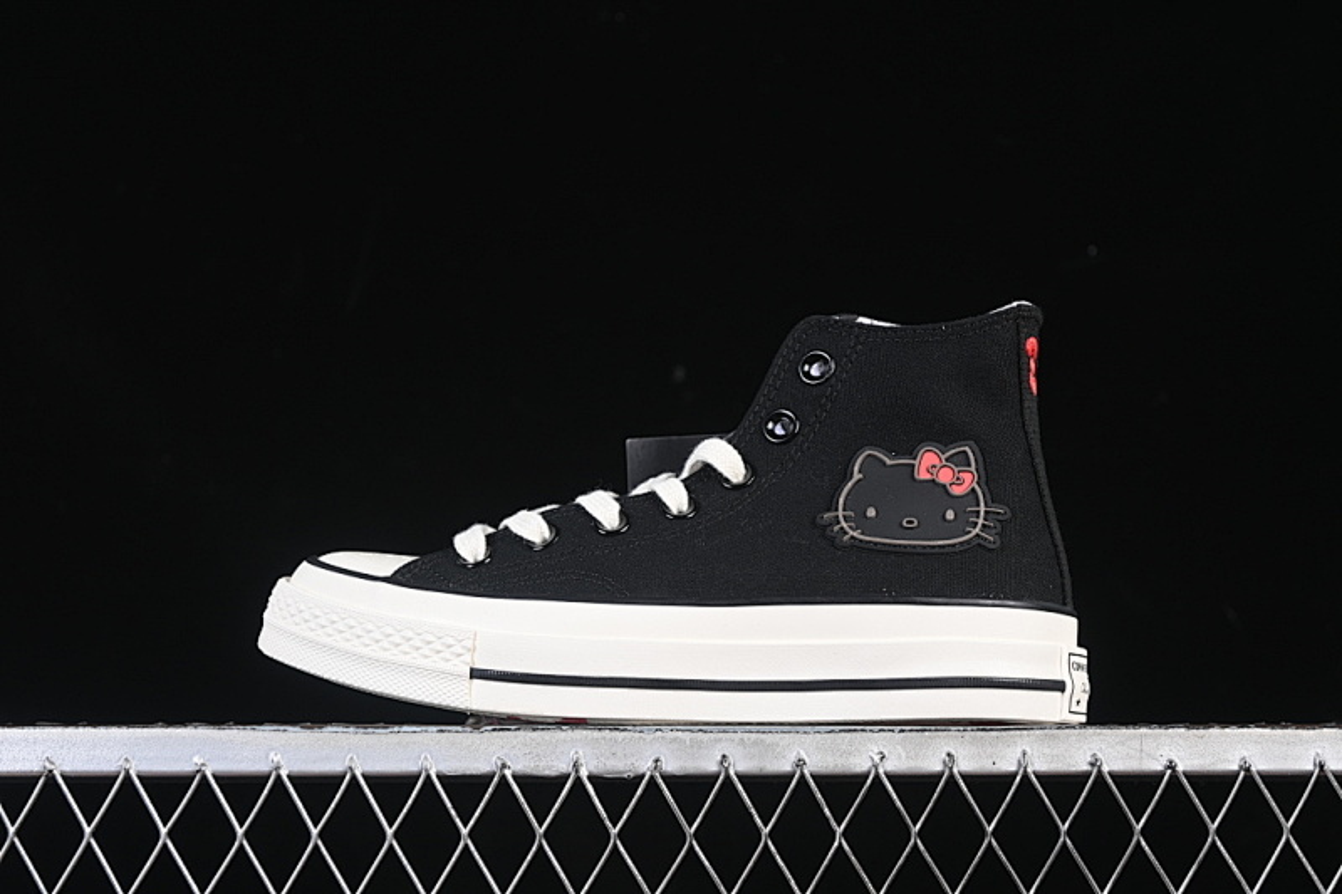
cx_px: 671
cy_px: 447
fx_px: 2795
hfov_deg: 27.0
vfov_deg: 18.2
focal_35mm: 75
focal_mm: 50
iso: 160
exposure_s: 1/60
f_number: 6.3
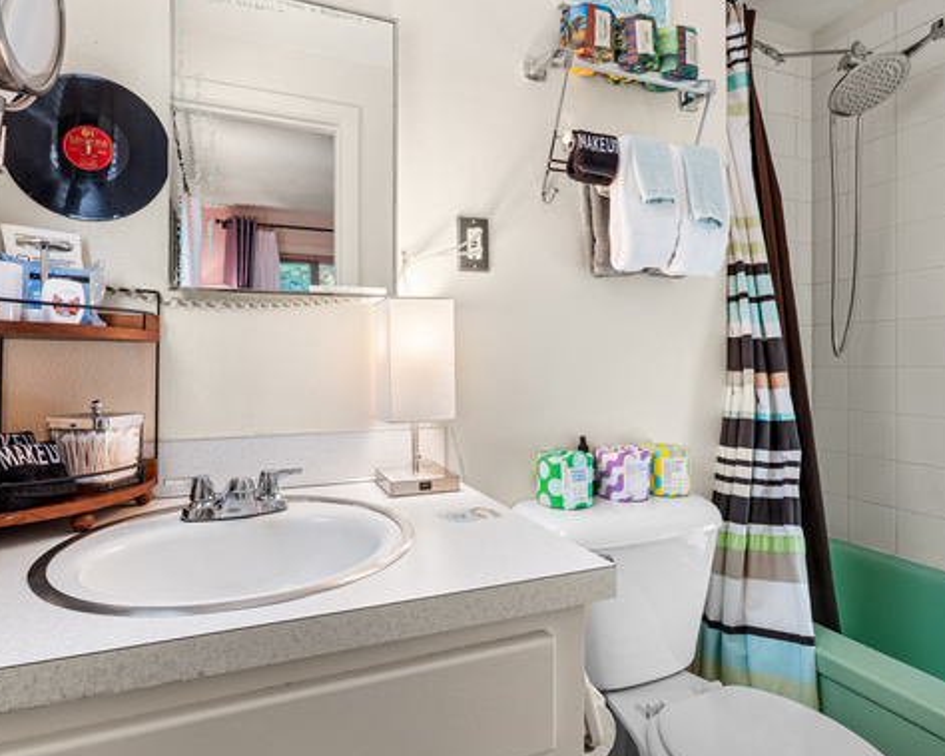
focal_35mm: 19
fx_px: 531
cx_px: 457
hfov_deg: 83.3
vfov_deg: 70.8
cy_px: 395
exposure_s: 1.6
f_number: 10
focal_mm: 16
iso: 100
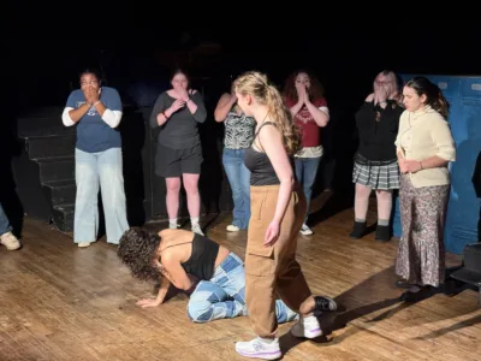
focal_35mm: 52
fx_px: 723
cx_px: 240
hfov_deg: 36.8
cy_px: 180
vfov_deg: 28.0
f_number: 1.6
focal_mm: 5.96
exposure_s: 1/40
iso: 200
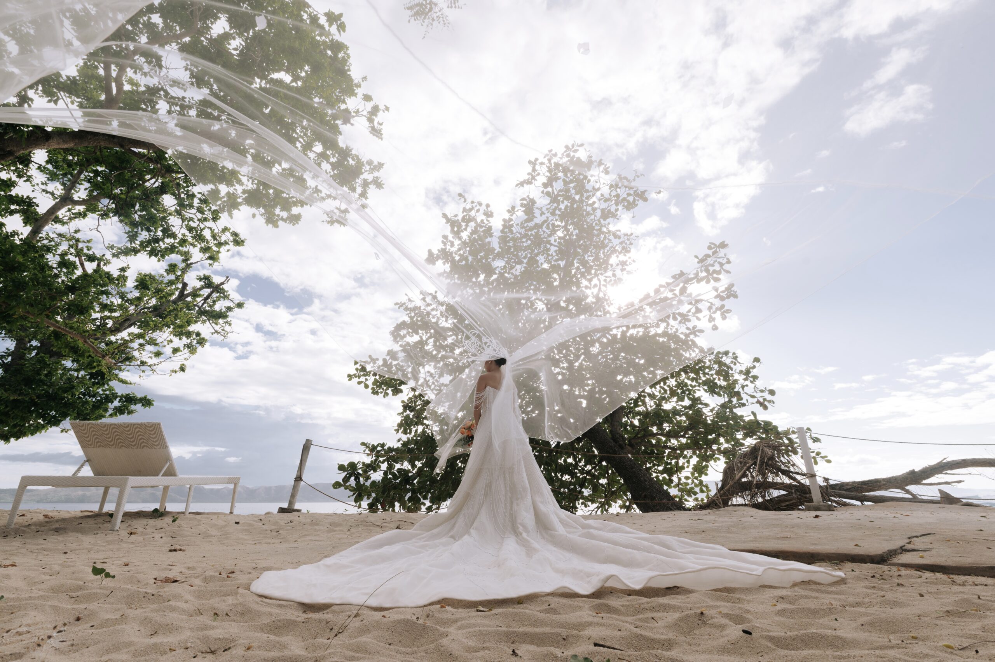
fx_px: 414
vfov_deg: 77.2
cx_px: 498
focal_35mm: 15
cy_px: 331
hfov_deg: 100.4
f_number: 5.6
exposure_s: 1/320
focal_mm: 15
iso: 200
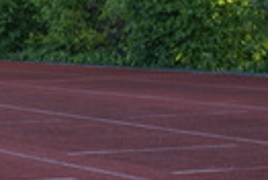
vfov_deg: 7.4
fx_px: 1380
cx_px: -117
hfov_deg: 10.7
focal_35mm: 185
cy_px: -25
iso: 160
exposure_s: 1/125
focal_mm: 30
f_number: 5
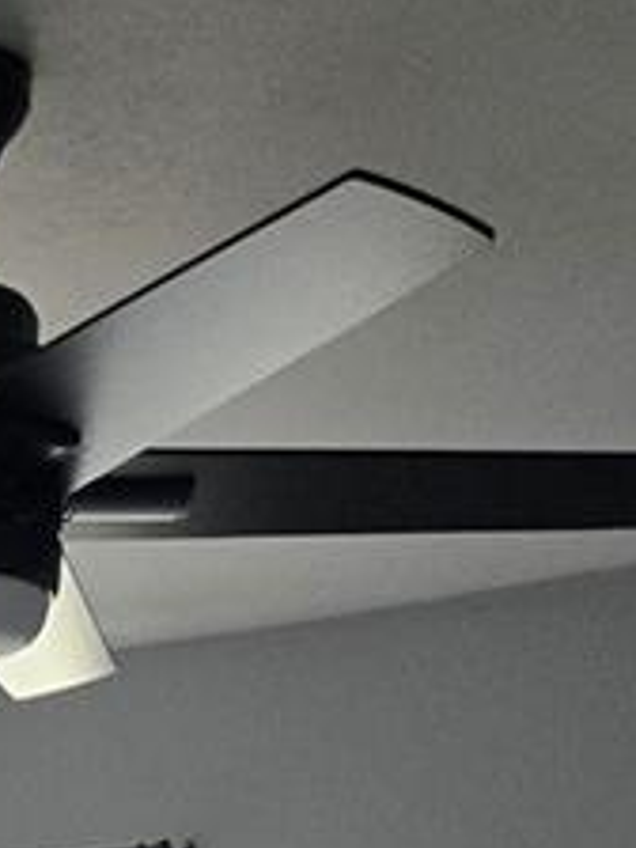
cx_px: -227
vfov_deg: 12.4
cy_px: 2075
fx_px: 3013
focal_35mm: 123
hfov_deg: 11.7
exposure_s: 1/120
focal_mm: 5.4
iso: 250
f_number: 1.8
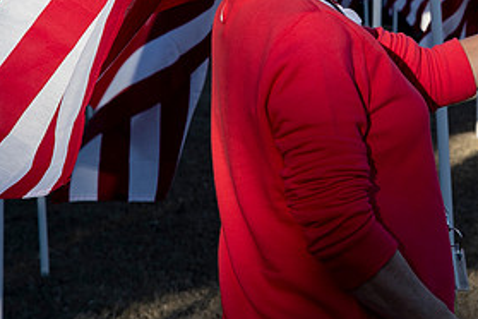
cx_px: 425
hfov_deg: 11.3
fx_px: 2403
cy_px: 15
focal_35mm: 181
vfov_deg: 7.6
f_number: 8
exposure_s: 1/200
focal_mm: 58
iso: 100
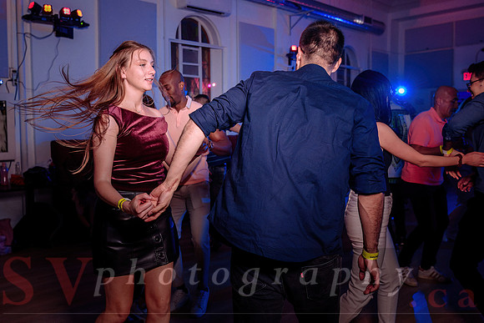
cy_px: 145
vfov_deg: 37.5
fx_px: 476
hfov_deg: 53.9
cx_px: 245
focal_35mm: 35
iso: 800
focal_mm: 26
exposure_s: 1/60
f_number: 3.2
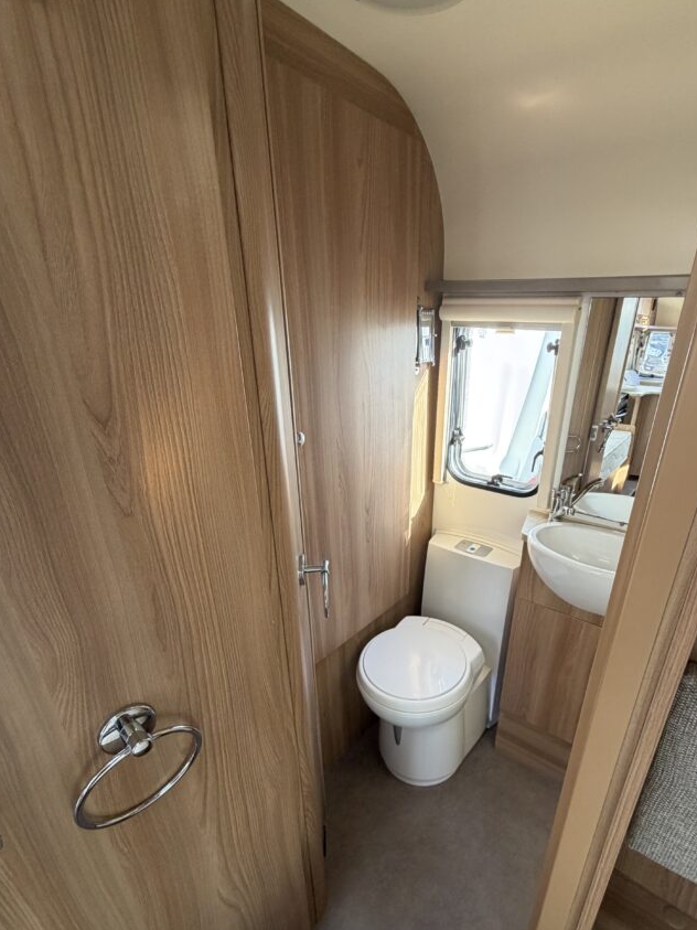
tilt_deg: -23.2
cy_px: 534
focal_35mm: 17
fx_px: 457
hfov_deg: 74.0
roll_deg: -1.2
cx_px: 412
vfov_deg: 90.4
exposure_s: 1/121
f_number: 2.2
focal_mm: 2.22
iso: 160
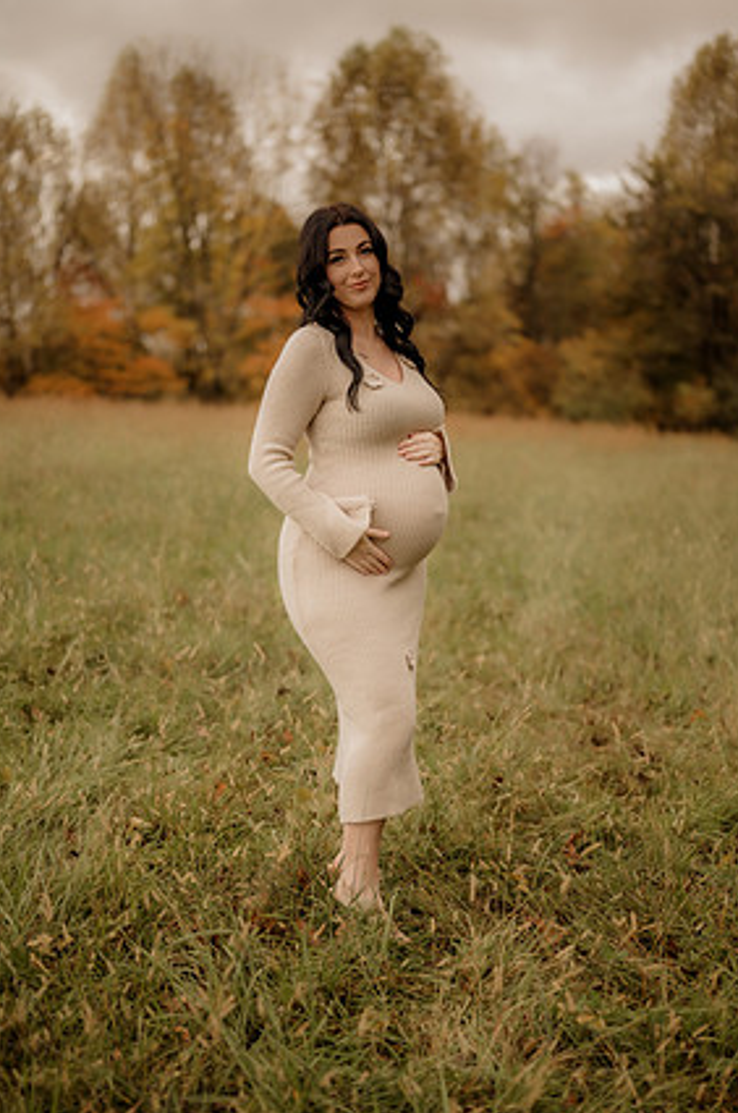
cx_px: 370
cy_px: 560
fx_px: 1635
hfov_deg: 25.4
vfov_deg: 37.6
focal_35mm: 53
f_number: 1.8
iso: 200
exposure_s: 1/320
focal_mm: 50
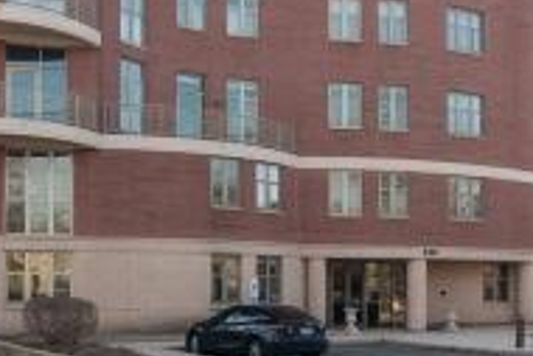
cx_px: 230
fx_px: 788
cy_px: 0
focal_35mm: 53
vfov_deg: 24.3
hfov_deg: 37.3
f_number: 9
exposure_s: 1/200
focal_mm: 15
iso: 200
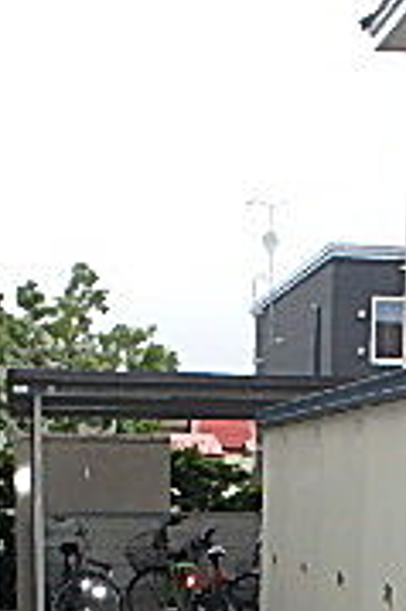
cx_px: 215
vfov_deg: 23.8
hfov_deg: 17.5
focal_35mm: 78
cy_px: 727
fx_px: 1322
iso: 250
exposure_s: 1/250
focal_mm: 3.7
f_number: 3.5
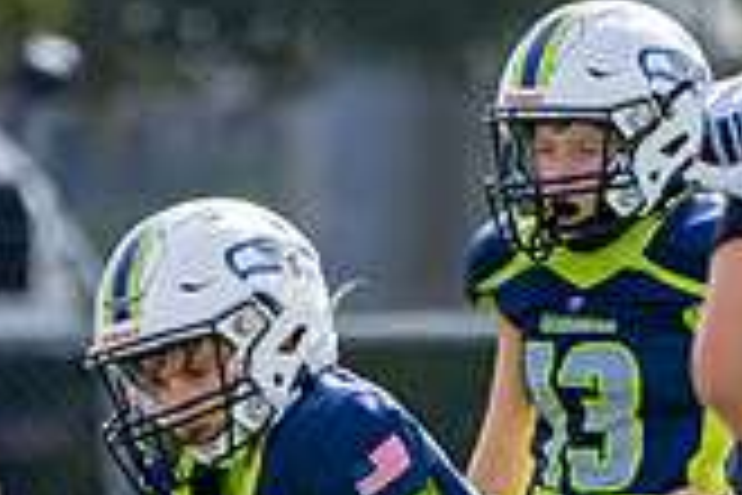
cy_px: 739
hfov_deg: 1.0
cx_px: 423
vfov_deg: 0.7
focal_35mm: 1979
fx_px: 40786
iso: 500
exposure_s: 1/3200
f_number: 5.6
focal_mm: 400
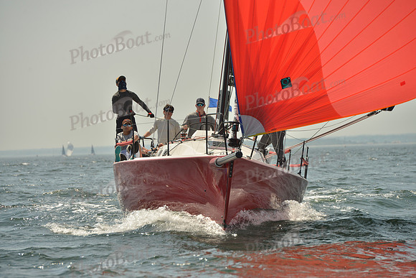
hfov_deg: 10.3
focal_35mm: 200
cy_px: 139
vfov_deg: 6.9
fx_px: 2312
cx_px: 208
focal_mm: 200
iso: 200
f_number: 8
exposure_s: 1/1250
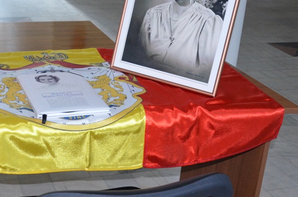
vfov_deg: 20.4
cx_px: 82
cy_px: 65
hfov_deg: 30.2
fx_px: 545
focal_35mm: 66
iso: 2000
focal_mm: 24
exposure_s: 1/60
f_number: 3.8
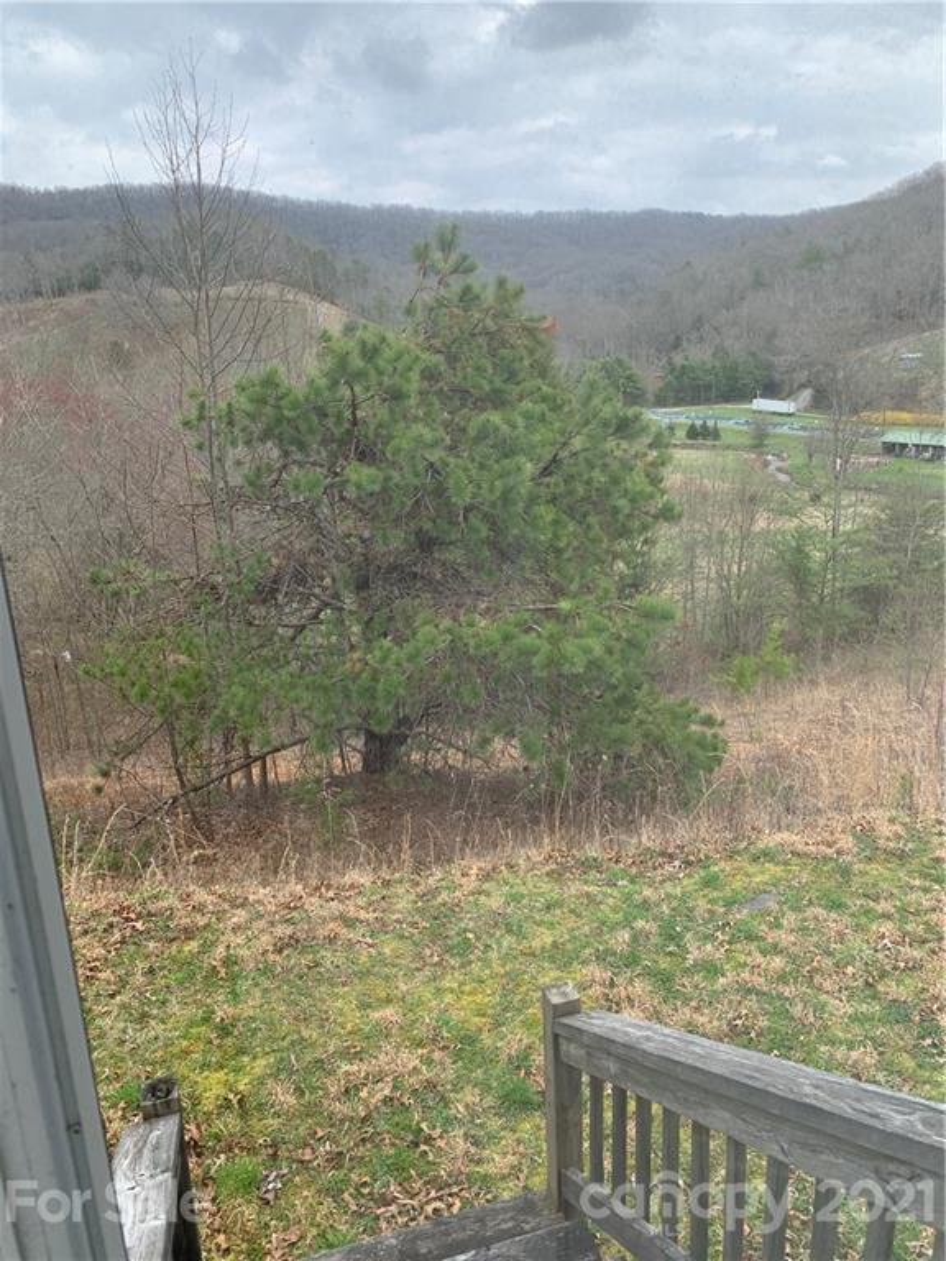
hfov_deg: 53.1
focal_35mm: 26
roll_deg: +3.0
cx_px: 473
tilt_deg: -16.3
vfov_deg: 67.3
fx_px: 947
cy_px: 630
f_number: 1.8
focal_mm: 4.25
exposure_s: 1/687
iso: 25
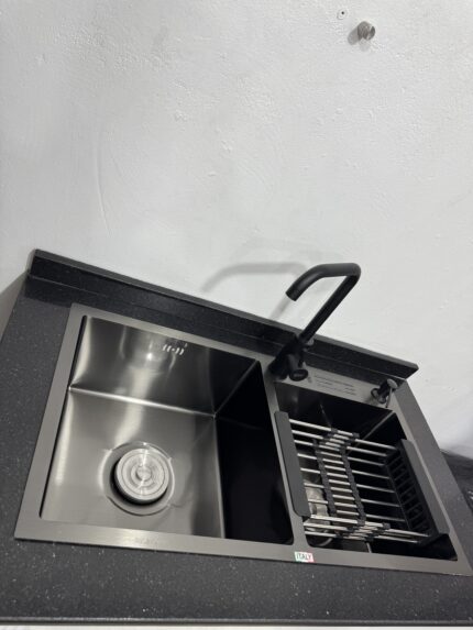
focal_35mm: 24
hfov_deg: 56.8
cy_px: 315
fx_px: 437
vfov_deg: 71.6
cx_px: 236
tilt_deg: -34.6
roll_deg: -33.7
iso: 125
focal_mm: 6.76
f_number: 1.78
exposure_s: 1/100
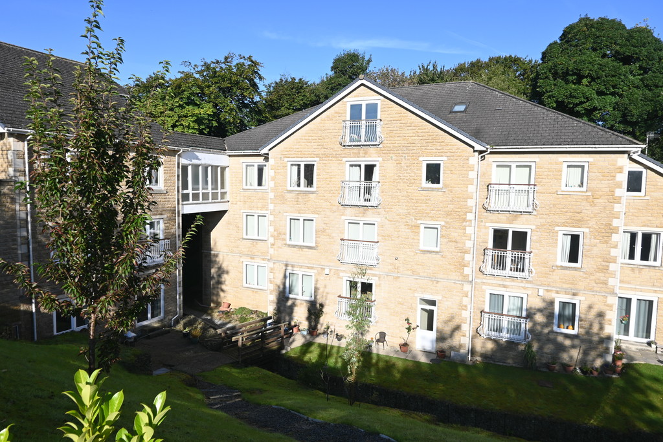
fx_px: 442
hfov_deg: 73.7
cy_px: 221
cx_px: 332
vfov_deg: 53.1
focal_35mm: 24
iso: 100
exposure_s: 1/200
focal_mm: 16
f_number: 7.1
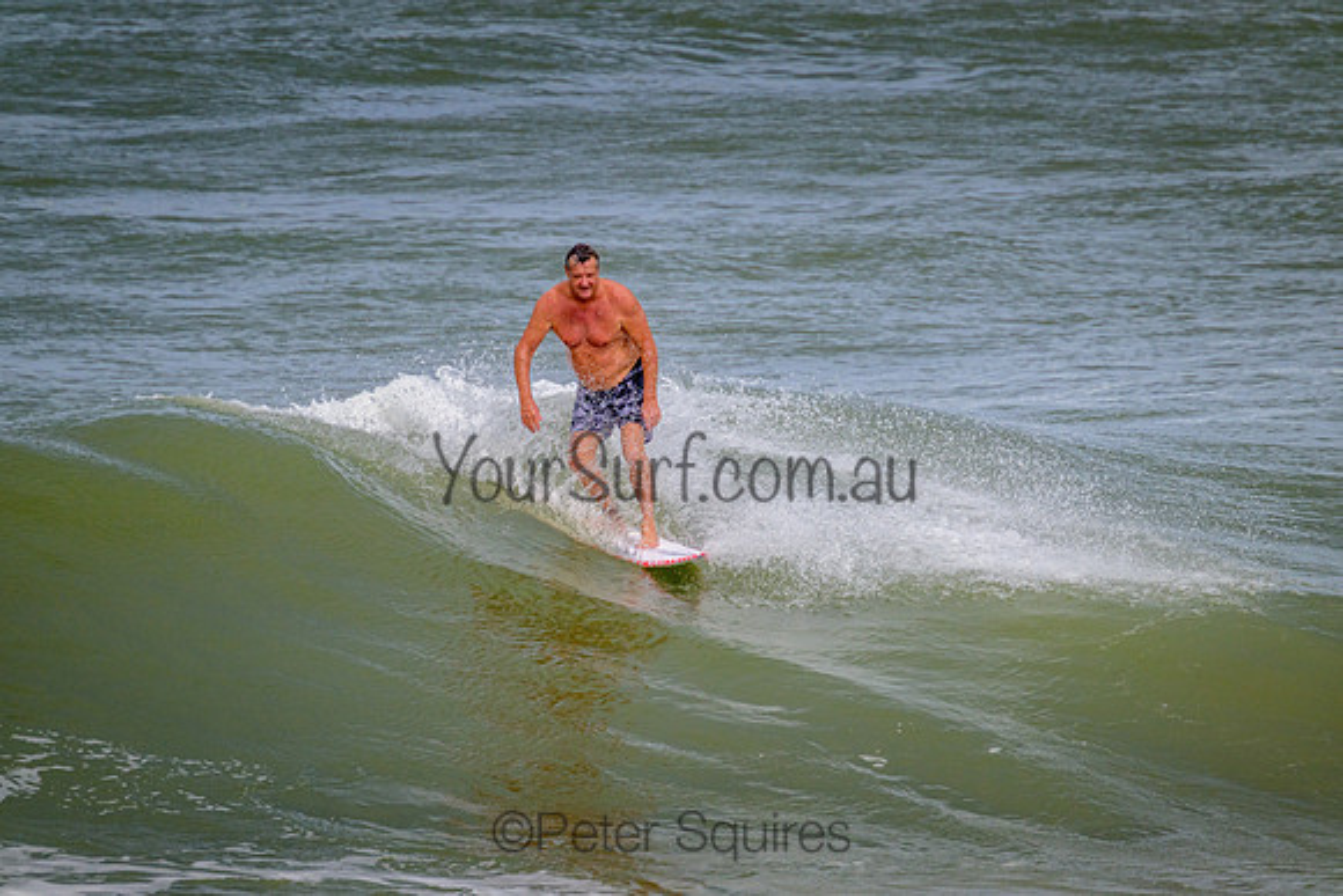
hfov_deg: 2.6
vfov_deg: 1.7
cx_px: 672
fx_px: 29850
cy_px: 448
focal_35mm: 800
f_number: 11
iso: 800
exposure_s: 1/2000
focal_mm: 800
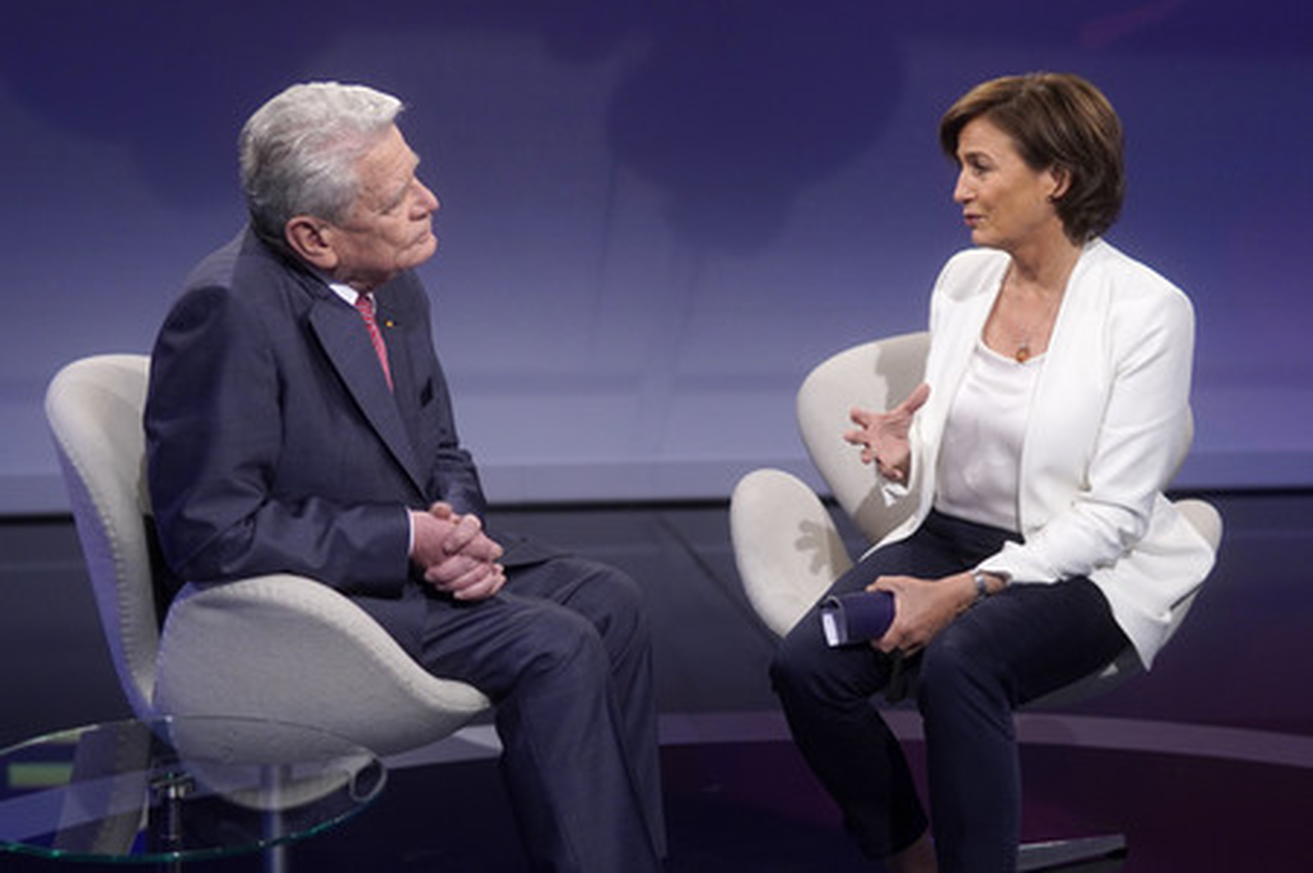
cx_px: 656
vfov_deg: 29.8
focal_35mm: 45
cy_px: 436
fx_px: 1640
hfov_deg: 43.6
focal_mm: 30
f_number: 1.6
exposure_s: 1/500
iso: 640
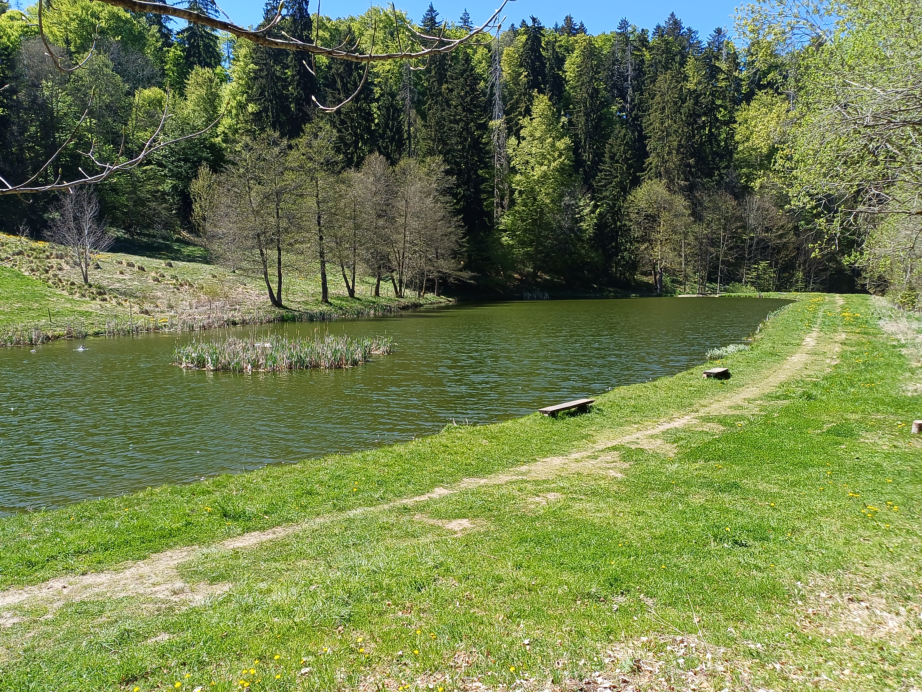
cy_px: 361
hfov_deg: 63.3
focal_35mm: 28
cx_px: 423
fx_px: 746
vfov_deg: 49.7
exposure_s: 1/522
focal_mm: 4.65
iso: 50
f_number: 1.8
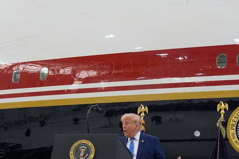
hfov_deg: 21.9
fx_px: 617
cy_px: 146
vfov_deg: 14.5
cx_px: 107
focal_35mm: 93
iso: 3200
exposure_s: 1/1000
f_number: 3.2
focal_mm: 40
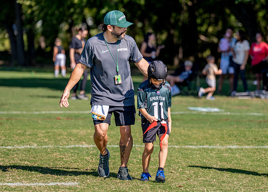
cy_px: 91
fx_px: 1464
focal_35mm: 192
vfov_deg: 7.5
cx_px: 130
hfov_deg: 10.5
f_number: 2.8
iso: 250
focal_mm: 139
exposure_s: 1/4000
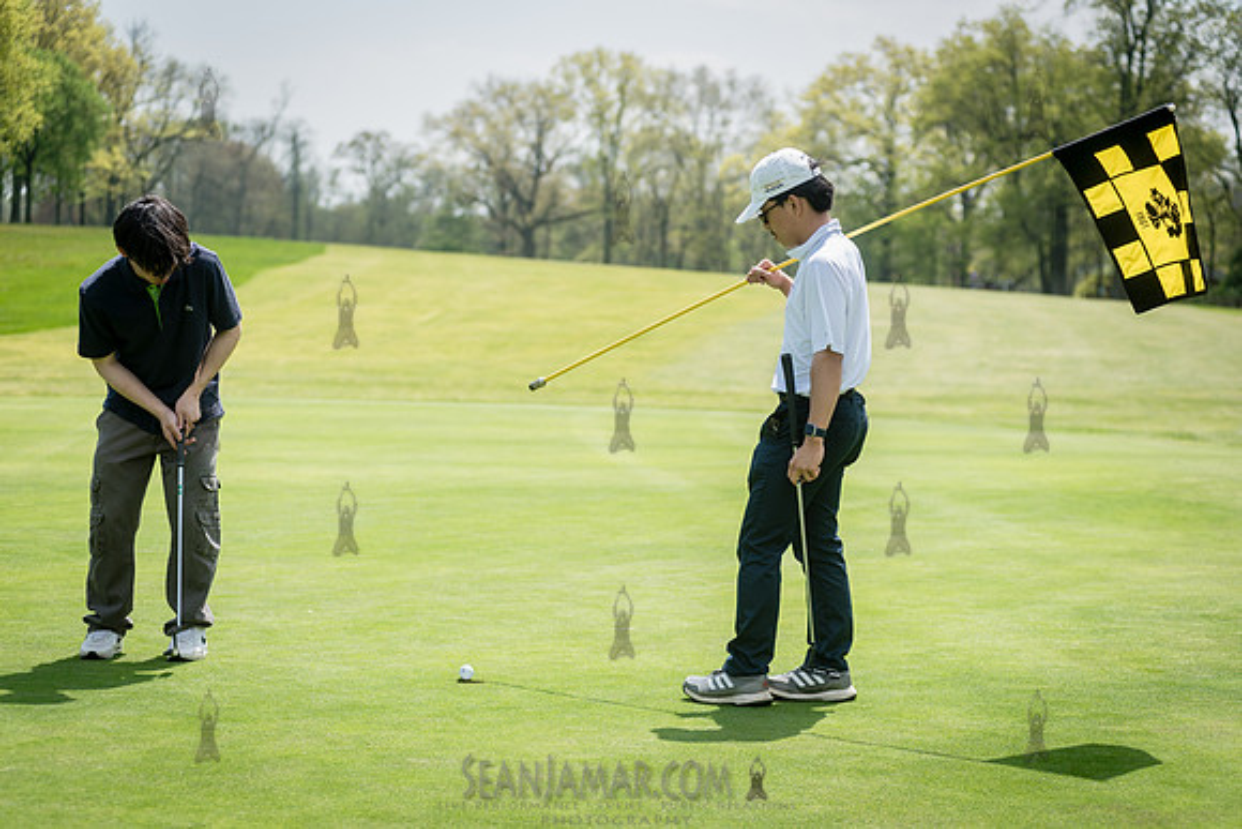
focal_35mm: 80
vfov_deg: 17.1
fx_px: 2761
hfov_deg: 25.4
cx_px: 621
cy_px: 414
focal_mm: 80
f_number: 3.5
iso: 100
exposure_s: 1/800
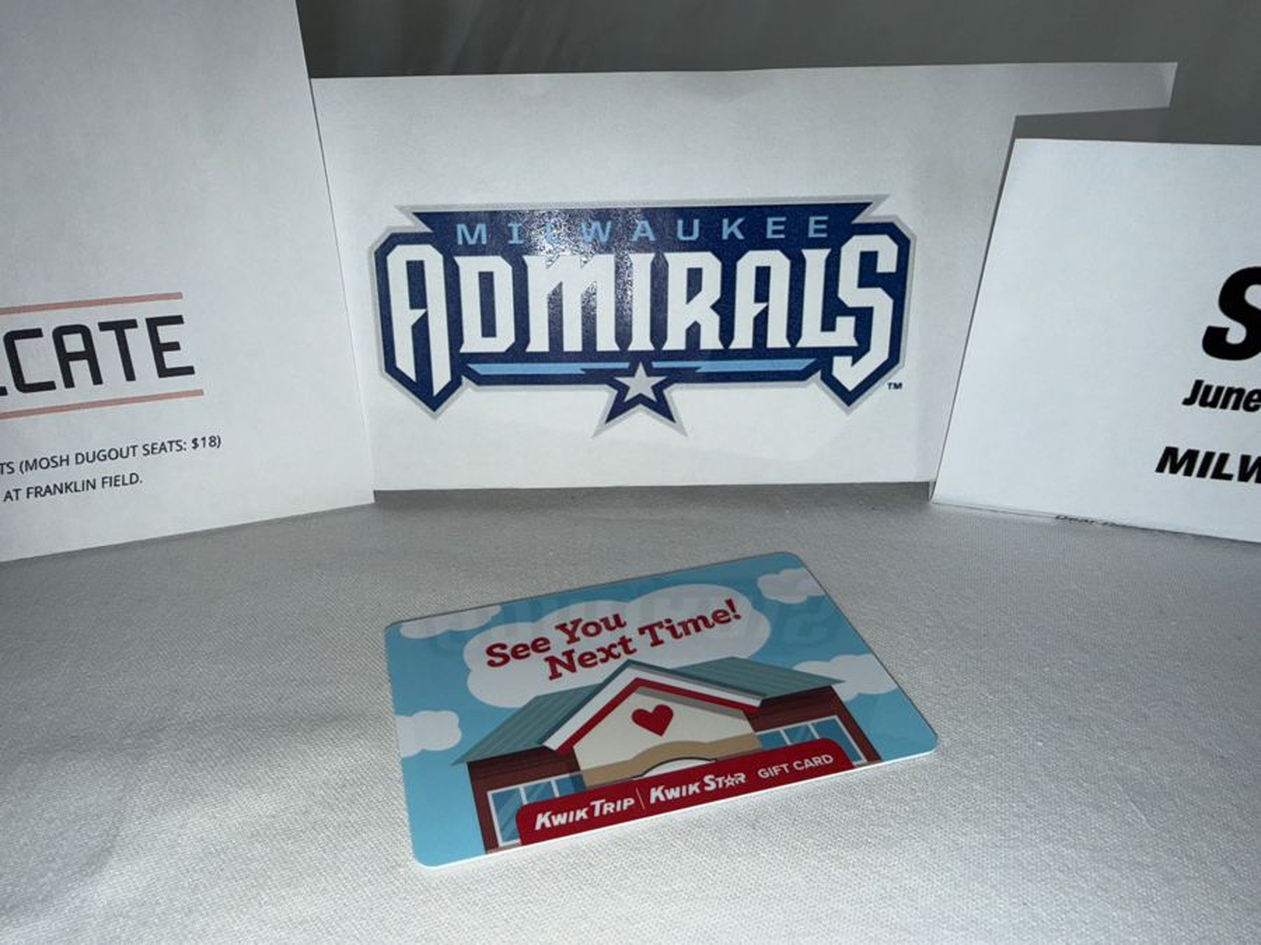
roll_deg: +2.0
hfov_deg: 71.6
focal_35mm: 24
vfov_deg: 56.8
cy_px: 472
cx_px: 630
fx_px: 874
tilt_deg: -32.2
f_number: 2.2
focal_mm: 2.22
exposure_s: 1/182
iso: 12
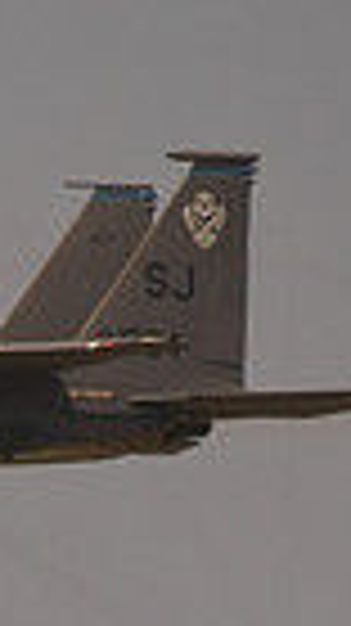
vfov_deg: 0.8
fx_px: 45585
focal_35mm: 2750
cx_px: -86
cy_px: 608
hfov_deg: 0.4
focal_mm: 420
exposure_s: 1/1000
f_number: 6.3
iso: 200
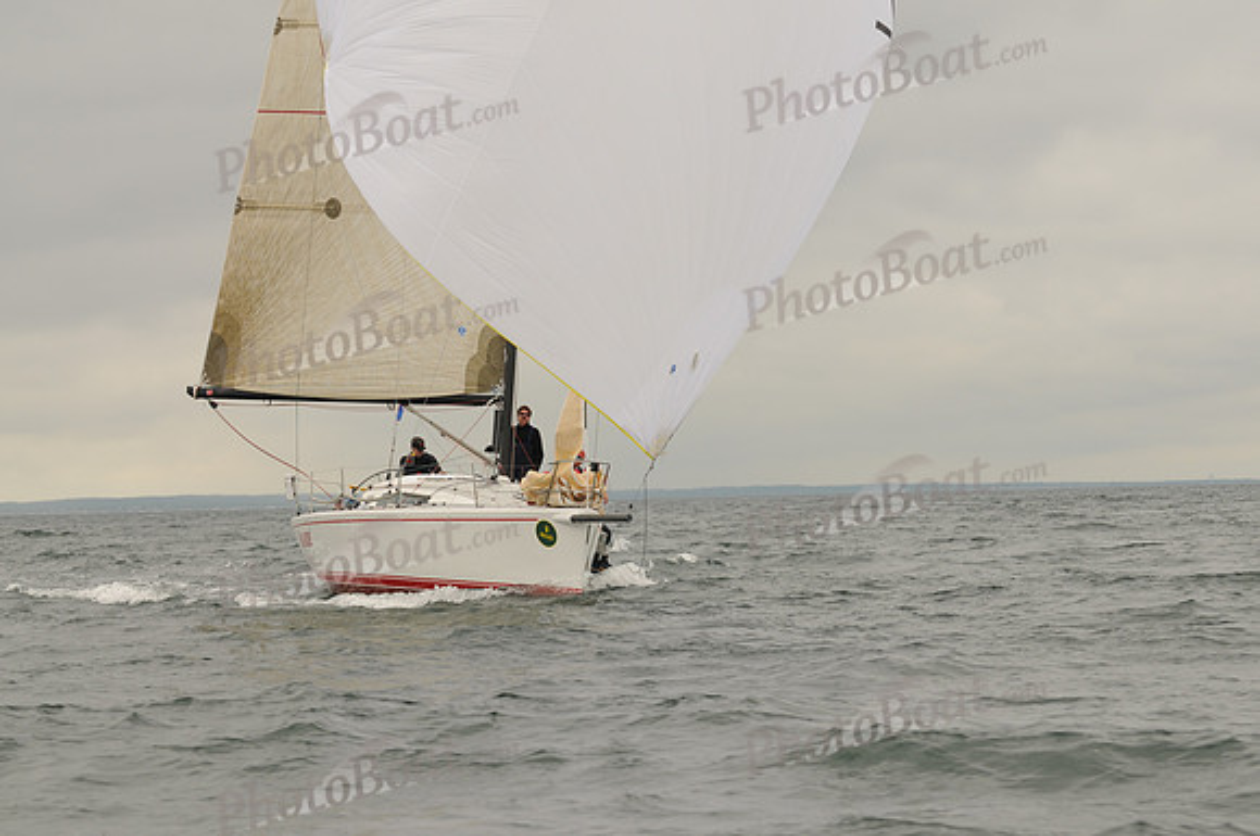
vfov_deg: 9.6
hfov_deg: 14.4
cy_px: 418
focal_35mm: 142
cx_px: 630
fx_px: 4981
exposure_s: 1/640
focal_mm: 95
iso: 200
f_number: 4.5
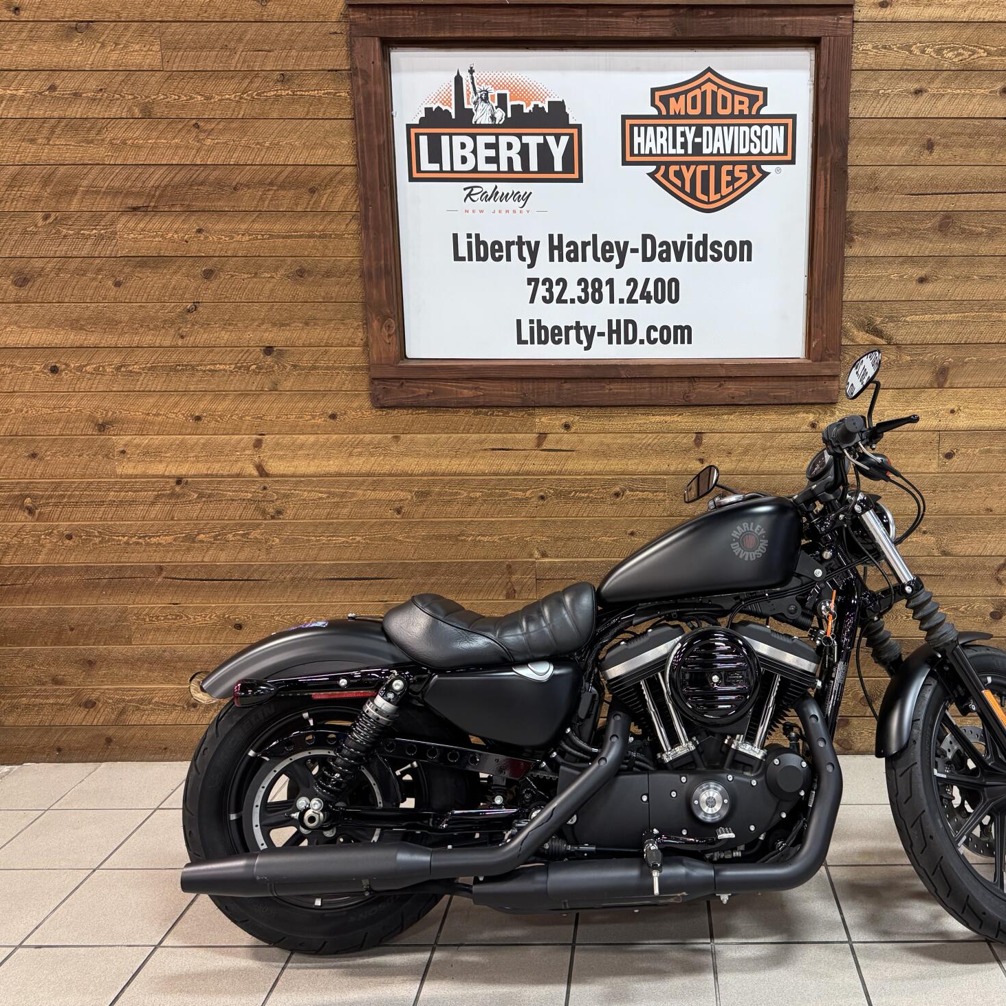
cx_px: 653
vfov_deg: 55.6
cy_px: 494
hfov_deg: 54.7
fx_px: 954
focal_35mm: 29
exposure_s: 1/60
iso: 320
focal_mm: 6.76
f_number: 1.78
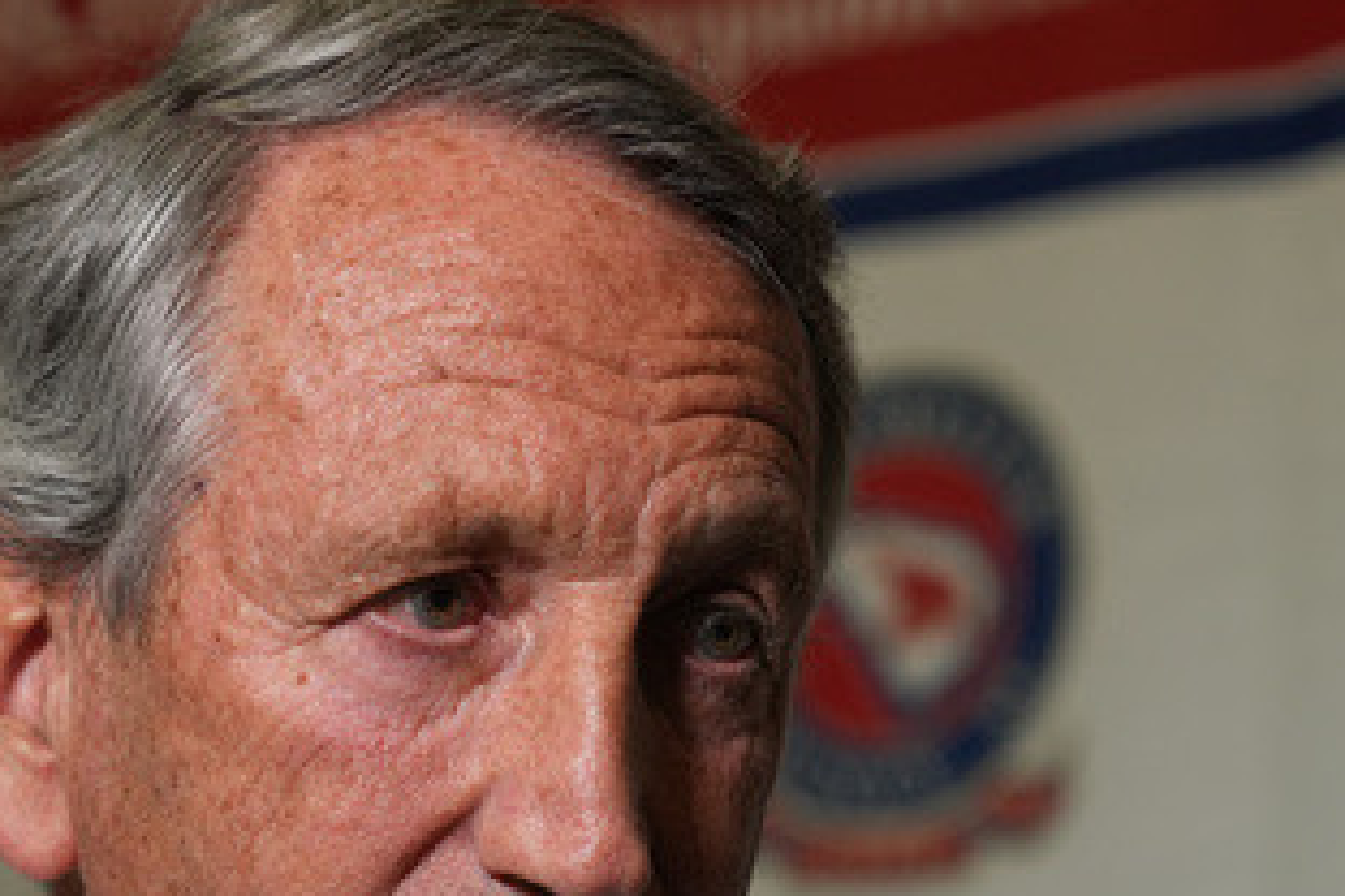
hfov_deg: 17.8
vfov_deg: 11.9
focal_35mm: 115
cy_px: 644
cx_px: 681
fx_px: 4296
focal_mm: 70
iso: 1250
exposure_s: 1/160
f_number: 4
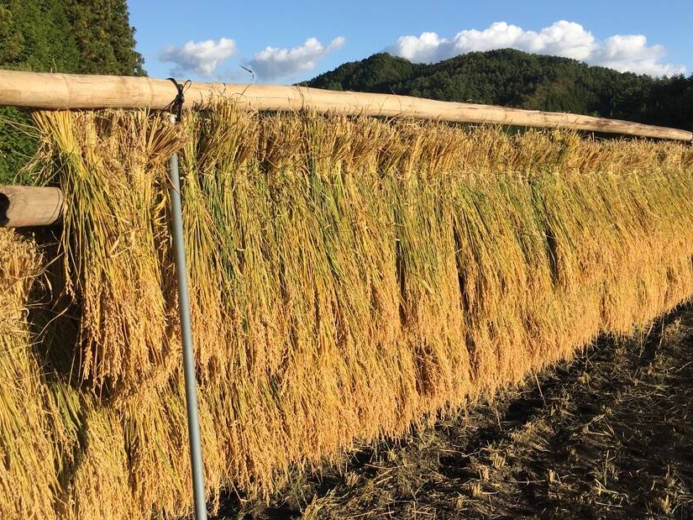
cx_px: 359
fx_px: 721
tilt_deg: -9.4
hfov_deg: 51.3
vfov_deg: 39.6
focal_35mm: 36
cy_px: 297
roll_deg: -1.9
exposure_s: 1/818
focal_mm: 4.15
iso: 25
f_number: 2.2
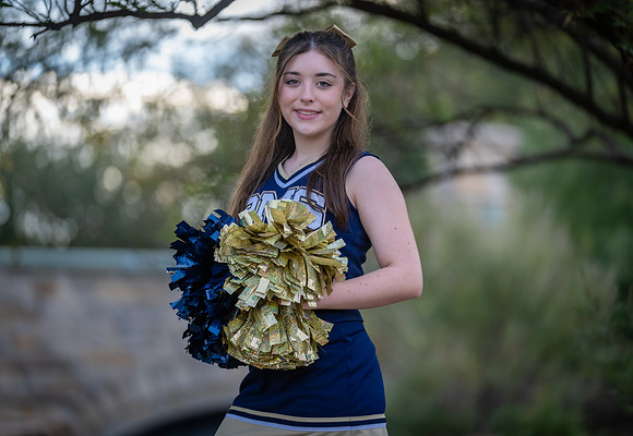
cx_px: 301
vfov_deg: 8.9
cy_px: 215
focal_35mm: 159
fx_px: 2817
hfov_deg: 12.8
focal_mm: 150
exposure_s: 1/320
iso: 160
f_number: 2.8
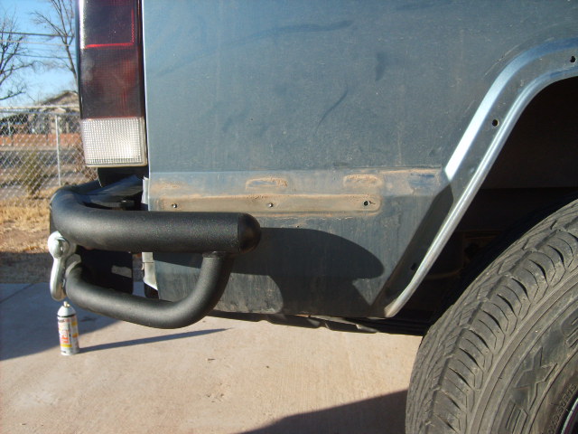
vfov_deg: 40.7
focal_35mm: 35
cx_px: 289
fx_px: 584
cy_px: 217
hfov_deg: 52.6
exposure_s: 1/750
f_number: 2.8
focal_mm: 5.8
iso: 50
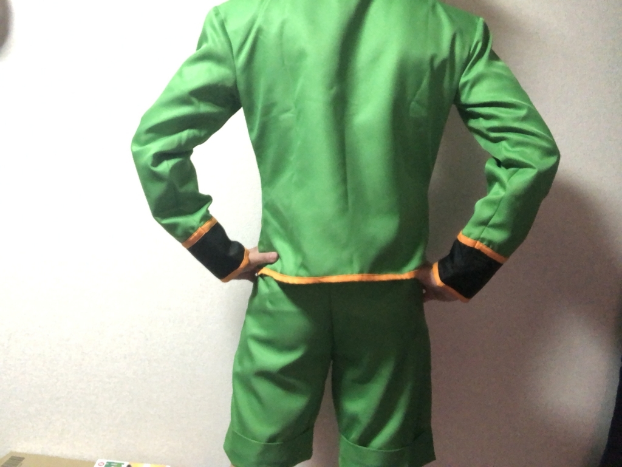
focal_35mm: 32
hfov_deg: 56.8
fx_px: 575
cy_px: 234
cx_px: 311
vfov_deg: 44.2
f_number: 2.2
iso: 500
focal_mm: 2.87
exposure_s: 1/17
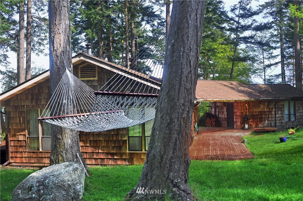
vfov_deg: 31.8
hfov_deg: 46.5
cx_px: 152
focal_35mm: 42
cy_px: 100
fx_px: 353
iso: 400
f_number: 5.6
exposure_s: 1/125
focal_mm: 28
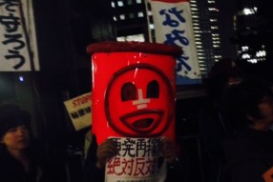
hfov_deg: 36.7
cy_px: 127
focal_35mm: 54
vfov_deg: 24.9
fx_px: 410
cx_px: 168
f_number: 2.4
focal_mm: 4.12
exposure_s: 1/15
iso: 800
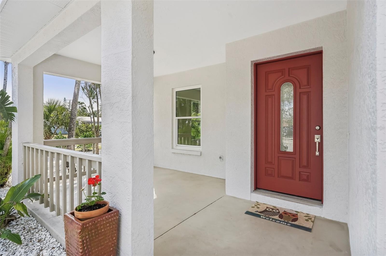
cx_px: 193
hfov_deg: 91.7
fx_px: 187
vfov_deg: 68.8
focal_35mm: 18
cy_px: 128
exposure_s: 1/320
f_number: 8
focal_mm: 17.5
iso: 400
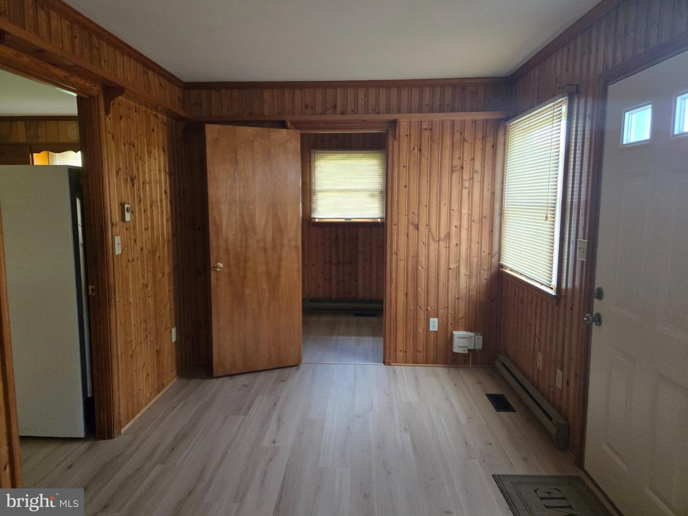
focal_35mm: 23
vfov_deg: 58.9
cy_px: 258
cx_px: 344
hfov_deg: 73.9
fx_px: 457
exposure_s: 1/120
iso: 800
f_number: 1.8
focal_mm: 5.4
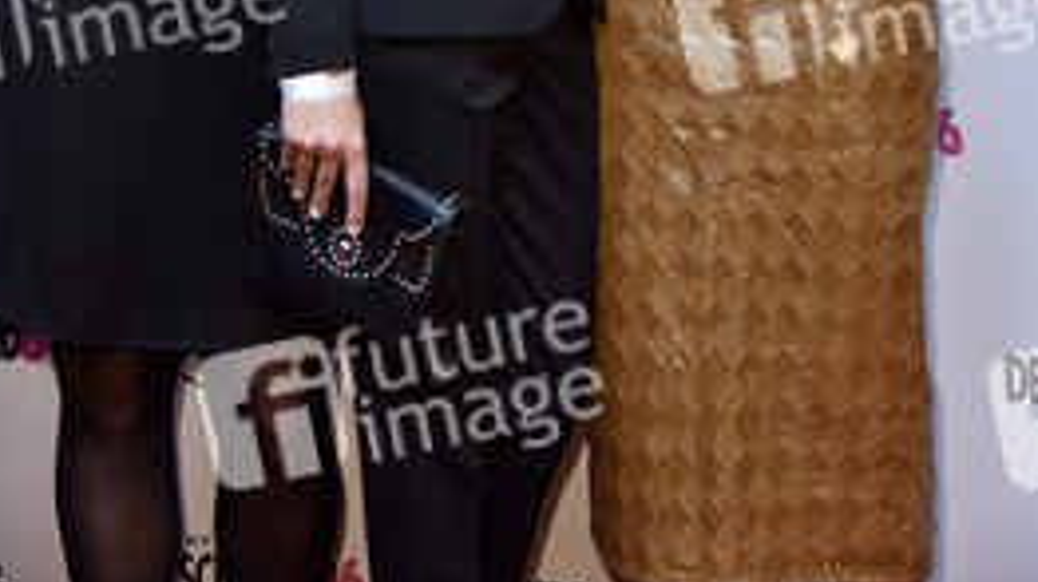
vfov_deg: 10.5
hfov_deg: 19.1
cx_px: 515
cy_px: -198
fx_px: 3081
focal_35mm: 112
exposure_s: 1/160
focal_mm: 70
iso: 1000
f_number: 5.6
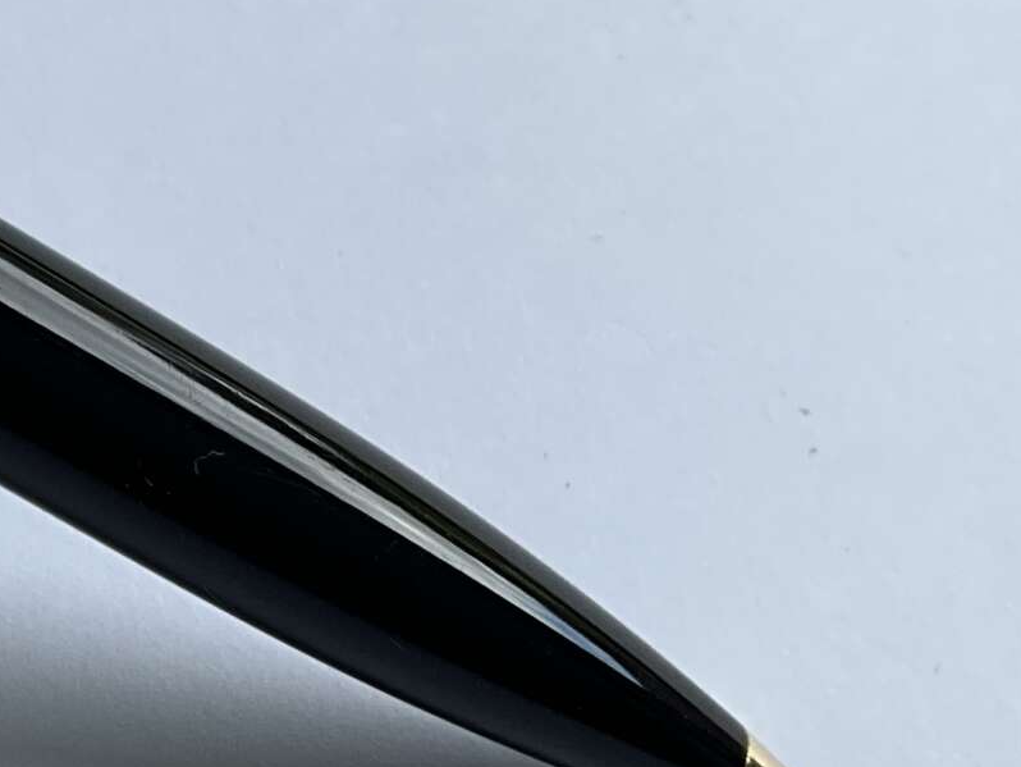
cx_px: -480
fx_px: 2744
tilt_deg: -55.3
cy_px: 3
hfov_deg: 18.8
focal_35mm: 93
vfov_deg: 15.6
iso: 25
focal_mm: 3
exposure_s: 1/303
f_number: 1.8
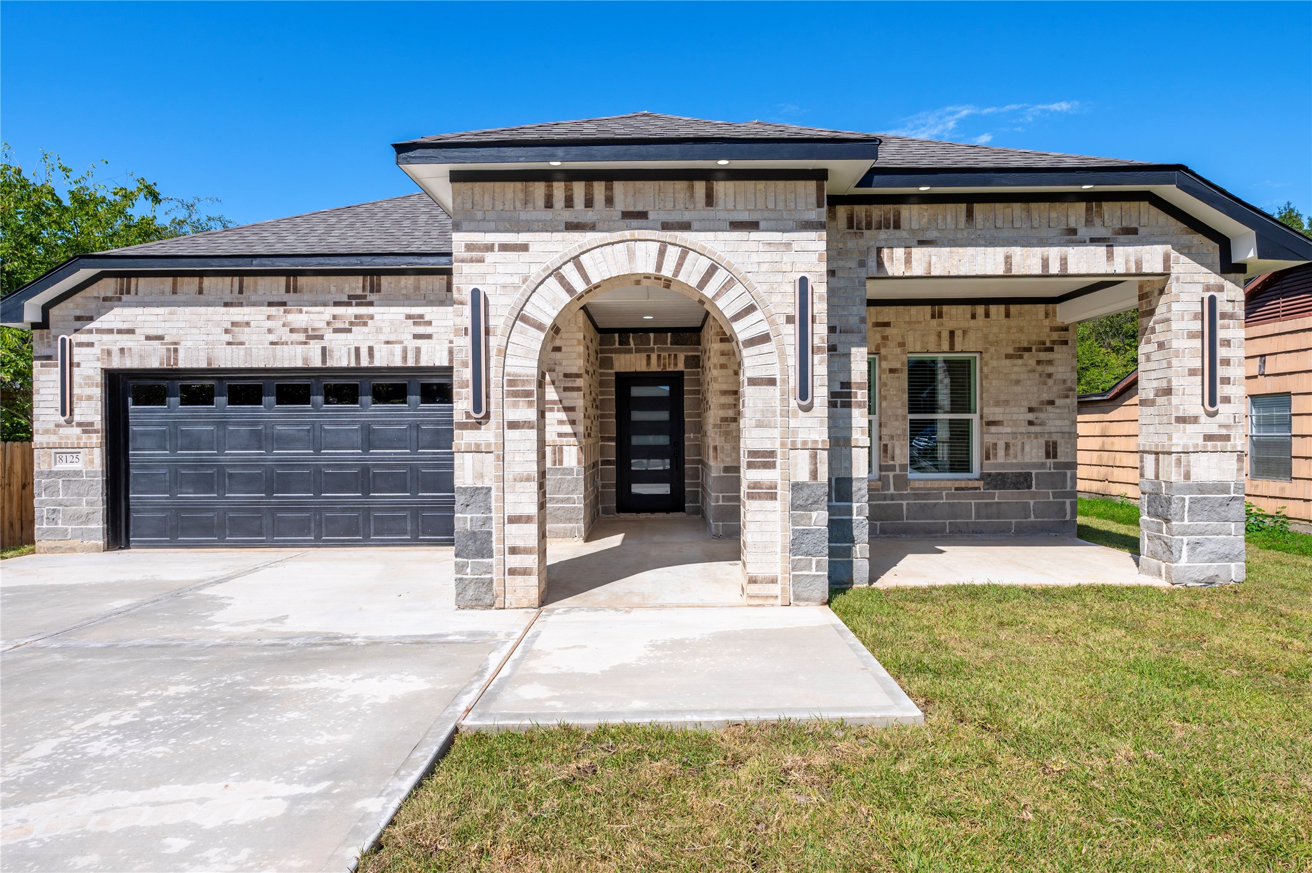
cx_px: 656
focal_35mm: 19
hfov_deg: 86.9
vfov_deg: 64.5
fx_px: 692
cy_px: 436
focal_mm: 19
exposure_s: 1/200
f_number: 14
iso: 125
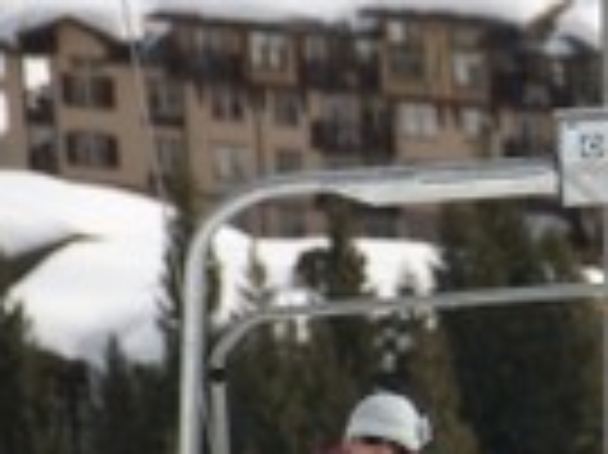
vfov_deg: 1.8
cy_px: 283
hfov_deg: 2.3
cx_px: 1137
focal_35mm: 847
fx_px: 14864
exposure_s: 1/1600
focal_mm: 150
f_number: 5.6
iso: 250
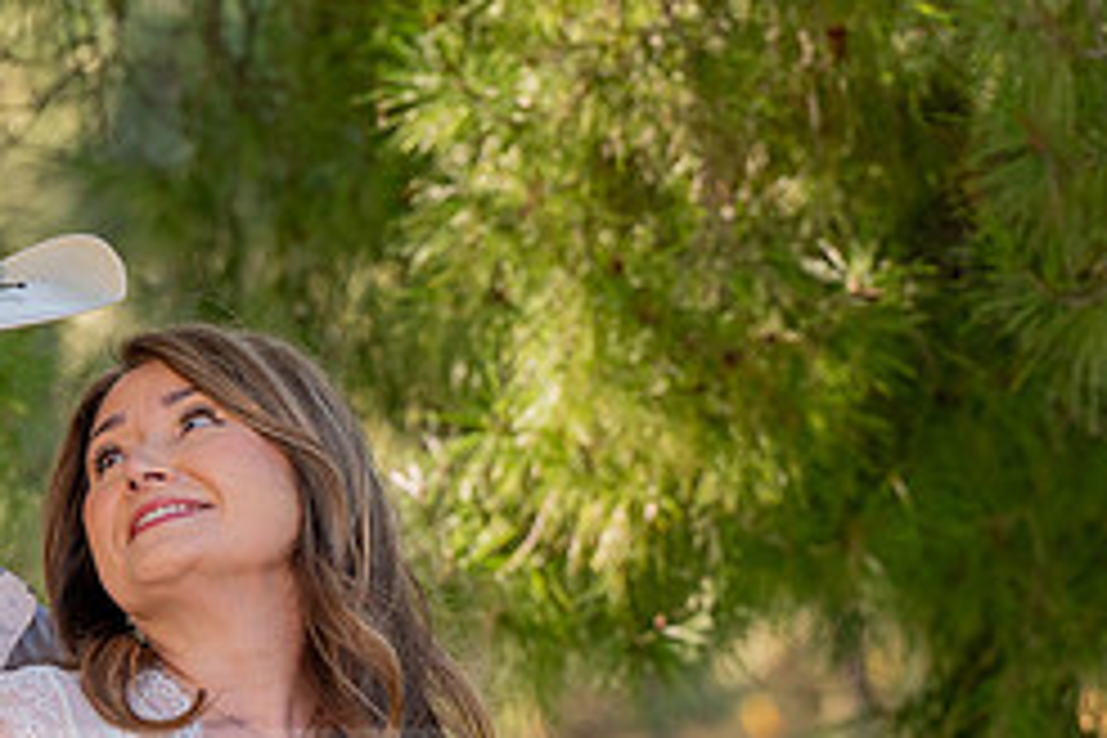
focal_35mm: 635
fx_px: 19525
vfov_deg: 2.2
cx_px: 199
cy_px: 1423
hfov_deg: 3.2
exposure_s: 1/200
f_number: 5
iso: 200
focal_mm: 150
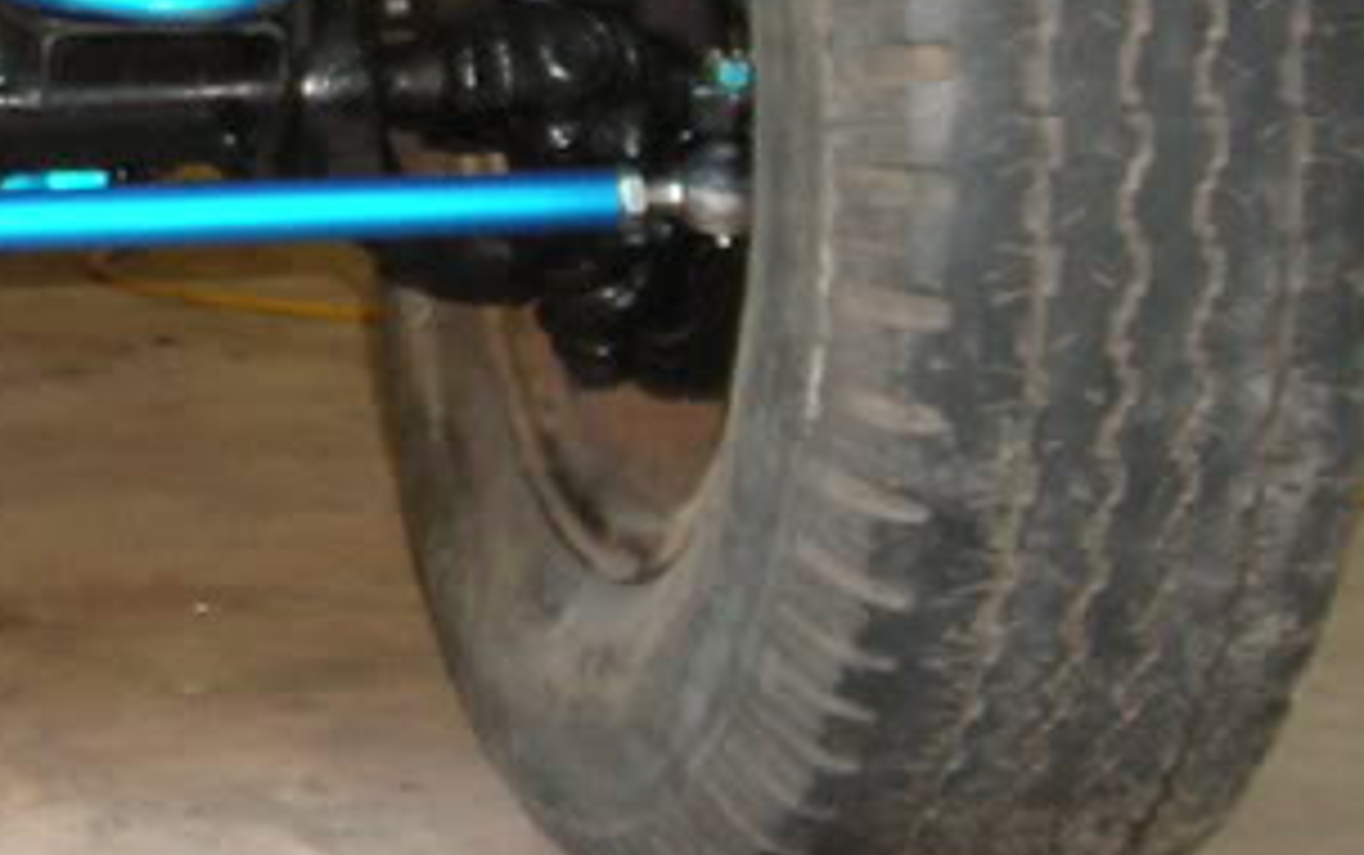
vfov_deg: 9.6
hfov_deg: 14.1
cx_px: -824
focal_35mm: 136
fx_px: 5060
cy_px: 9
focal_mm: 6.3
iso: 200
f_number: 3.2
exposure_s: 1/10
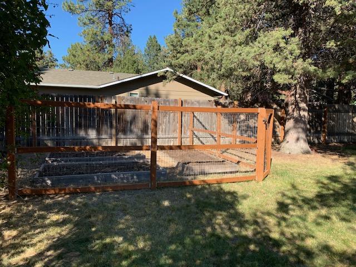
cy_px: 134
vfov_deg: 53.1
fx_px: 267
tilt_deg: -5.3
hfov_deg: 67.3
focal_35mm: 26
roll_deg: -1.0
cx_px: 178
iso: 25
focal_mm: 4.25
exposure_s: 1/829
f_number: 1.8
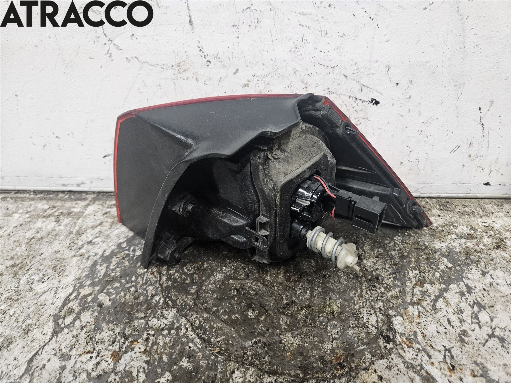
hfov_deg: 73.9
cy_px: 192
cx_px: 256
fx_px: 340
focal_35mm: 23
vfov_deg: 58.9
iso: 500
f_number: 1.8
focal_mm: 5.4
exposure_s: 1/100
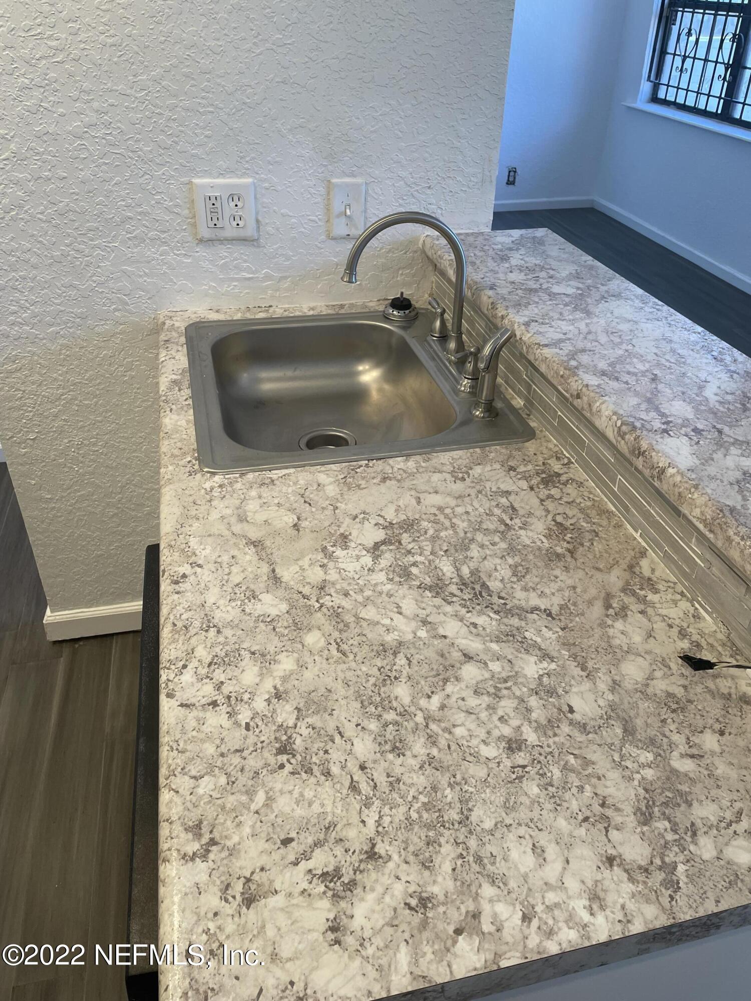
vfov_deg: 67.3
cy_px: 500
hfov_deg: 53.1
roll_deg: -1.1
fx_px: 752
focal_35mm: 26
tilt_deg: -33.7
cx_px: 376
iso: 100
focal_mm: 4.2
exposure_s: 1/120
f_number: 1.6
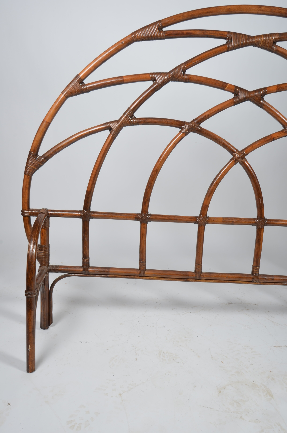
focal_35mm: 30
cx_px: 144
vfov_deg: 62.0
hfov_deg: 43.4
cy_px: 216
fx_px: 360
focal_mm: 20
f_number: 11
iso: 100
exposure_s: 1/125
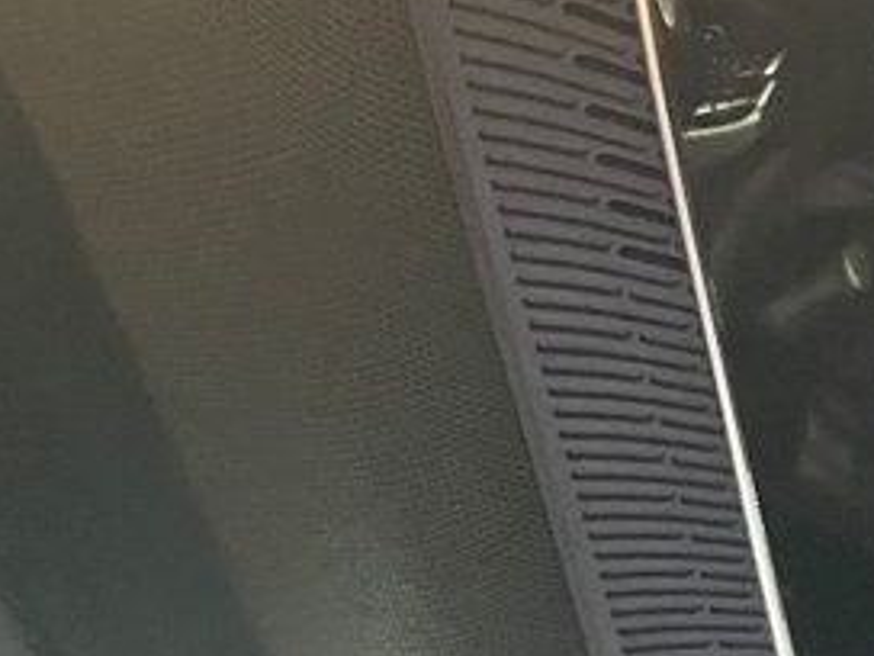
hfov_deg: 16.3
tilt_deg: +47.2
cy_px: 228
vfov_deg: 15.1
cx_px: 1639
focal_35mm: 98
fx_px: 2474
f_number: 1.6
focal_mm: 4.2
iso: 640
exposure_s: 1/30
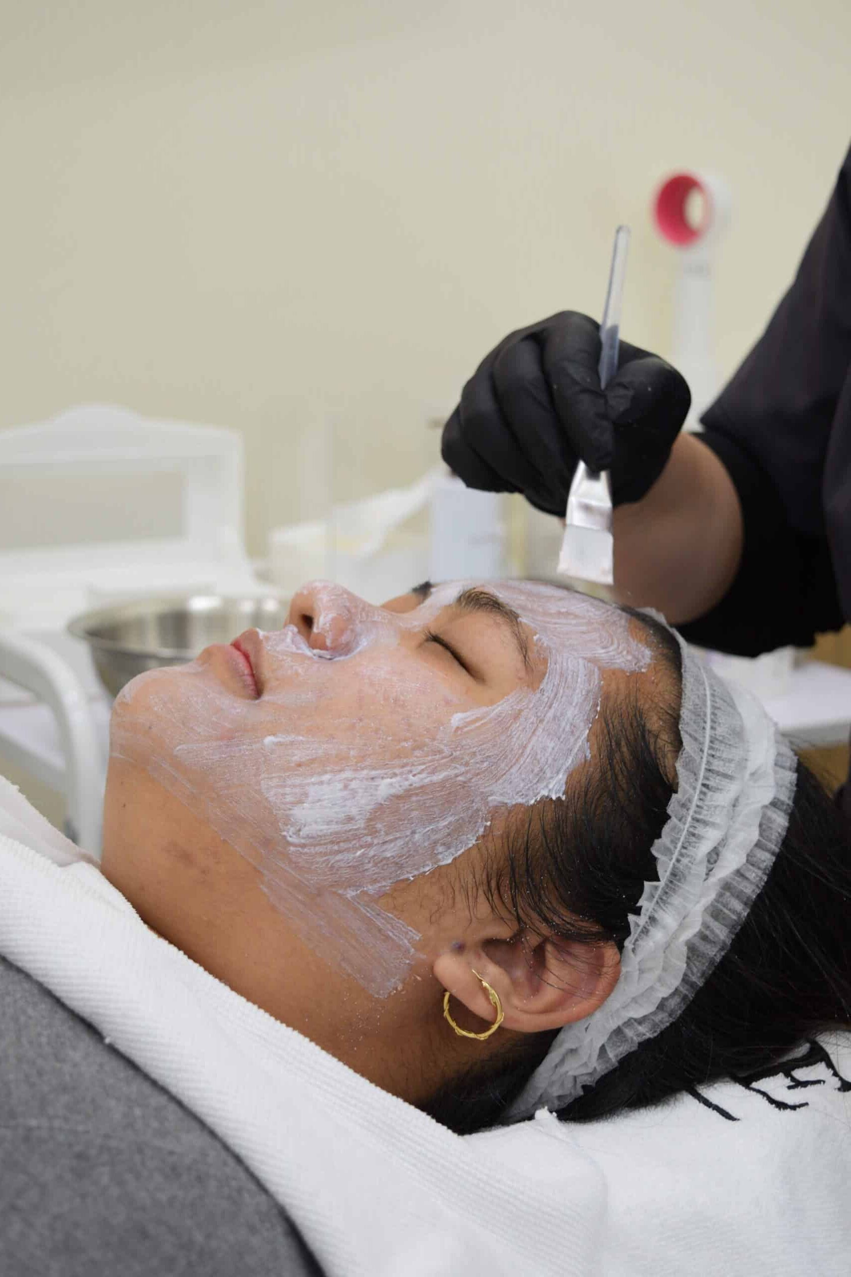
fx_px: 2127
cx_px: 426
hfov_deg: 22.6
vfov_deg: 33.4
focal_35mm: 60
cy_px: 638
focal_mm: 40
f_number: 5
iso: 400
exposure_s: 1/100
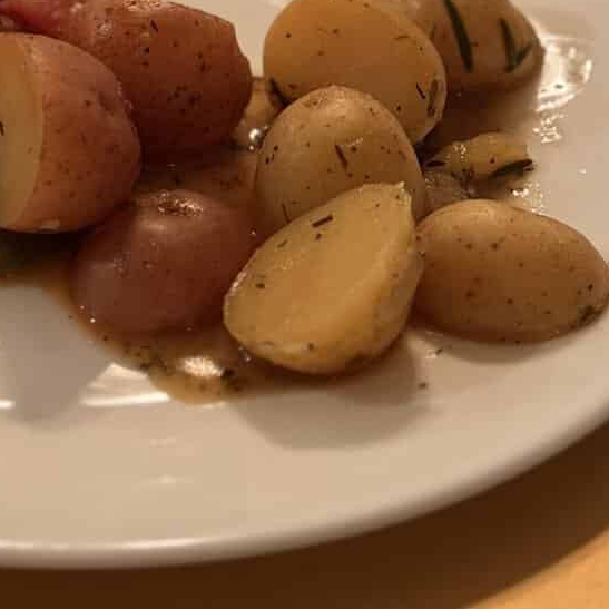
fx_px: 2468
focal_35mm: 124
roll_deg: -2.2
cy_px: -194
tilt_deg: -29.5
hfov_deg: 13.9
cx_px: 16
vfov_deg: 13.5
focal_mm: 6.76
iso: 250
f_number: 1.78
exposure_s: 1/40
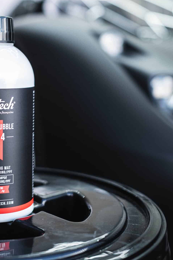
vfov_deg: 32.2
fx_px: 447
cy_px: 98
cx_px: 28
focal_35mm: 62
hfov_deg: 21.6
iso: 320
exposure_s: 1/160
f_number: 2
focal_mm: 23
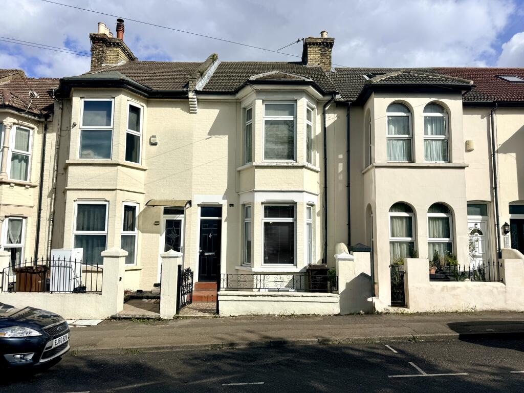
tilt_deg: +6.4
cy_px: 196
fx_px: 363
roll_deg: -1.3
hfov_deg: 71.6
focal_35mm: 24
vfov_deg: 56.8
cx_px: 262
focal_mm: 6.76
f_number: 1.78
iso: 80
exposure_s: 1/11905
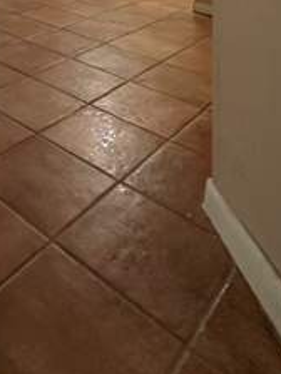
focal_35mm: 40
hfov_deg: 32.2
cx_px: -18
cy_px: -139
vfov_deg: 32.1
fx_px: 433
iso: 250
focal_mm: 2.22
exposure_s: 1/60
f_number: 2.2
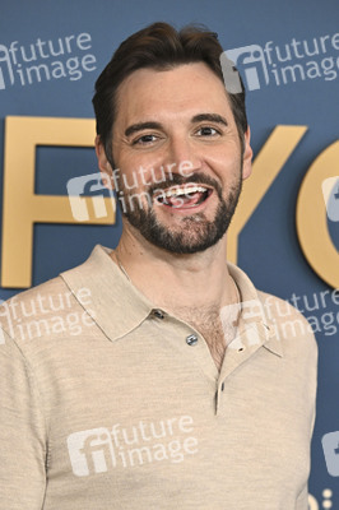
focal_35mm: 116
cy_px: 255
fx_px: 1641
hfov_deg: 11.8
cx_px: 170
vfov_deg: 17.7
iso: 2000
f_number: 5
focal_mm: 116
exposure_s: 1/320
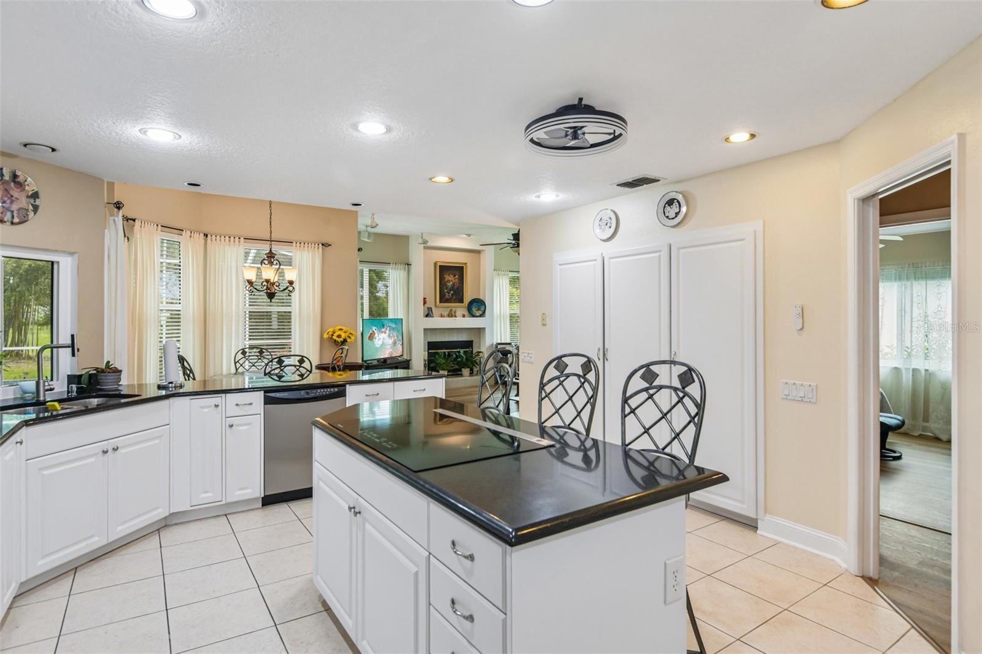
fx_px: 518
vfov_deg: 64.5
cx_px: 491
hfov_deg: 86.9
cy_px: 327
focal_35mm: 19
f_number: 8
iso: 400
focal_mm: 19
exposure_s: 1/30
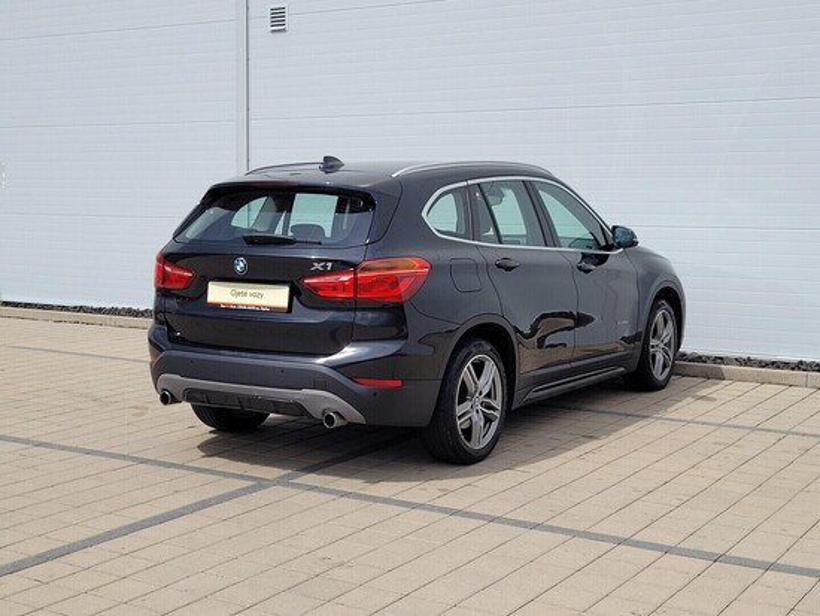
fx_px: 616
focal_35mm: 26
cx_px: 410
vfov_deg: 53.1
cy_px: 308
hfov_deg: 67.3
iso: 40
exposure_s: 1/3390
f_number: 1.8
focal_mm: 5.4
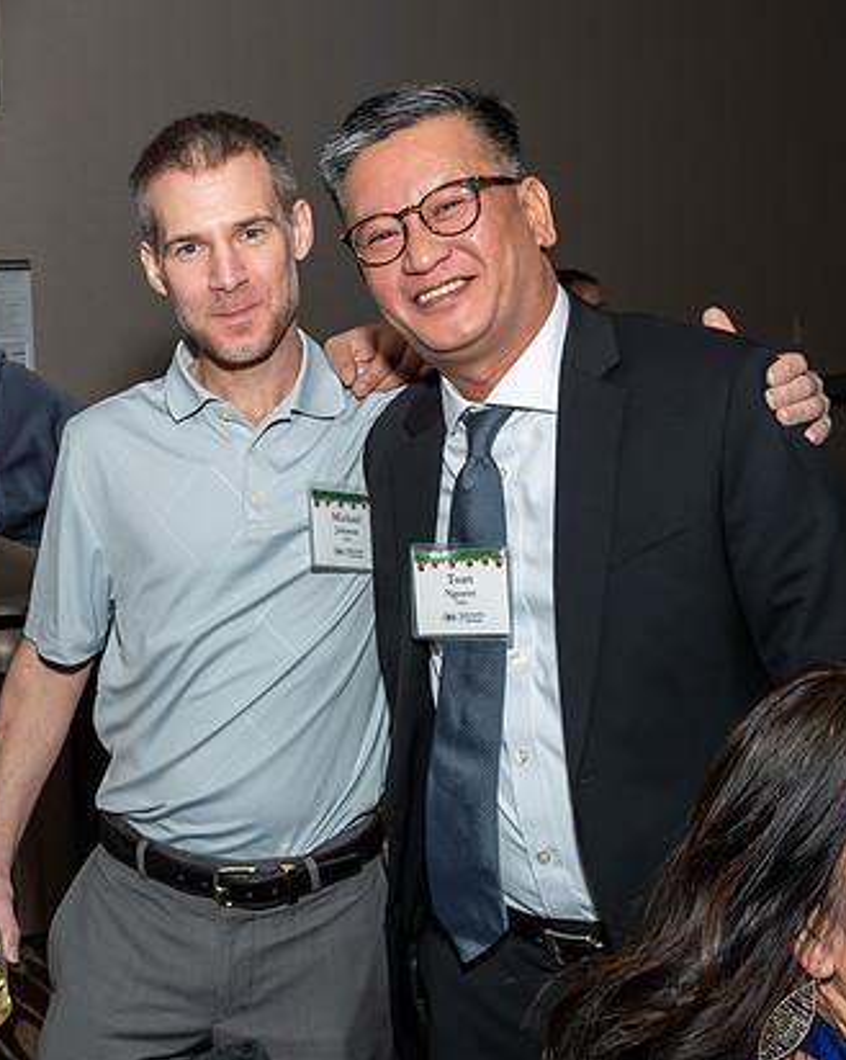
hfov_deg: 23.7
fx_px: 1943
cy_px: 487
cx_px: 27
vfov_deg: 30.5
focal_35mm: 62
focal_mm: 23
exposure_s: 1/250
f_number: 6.3
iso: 400
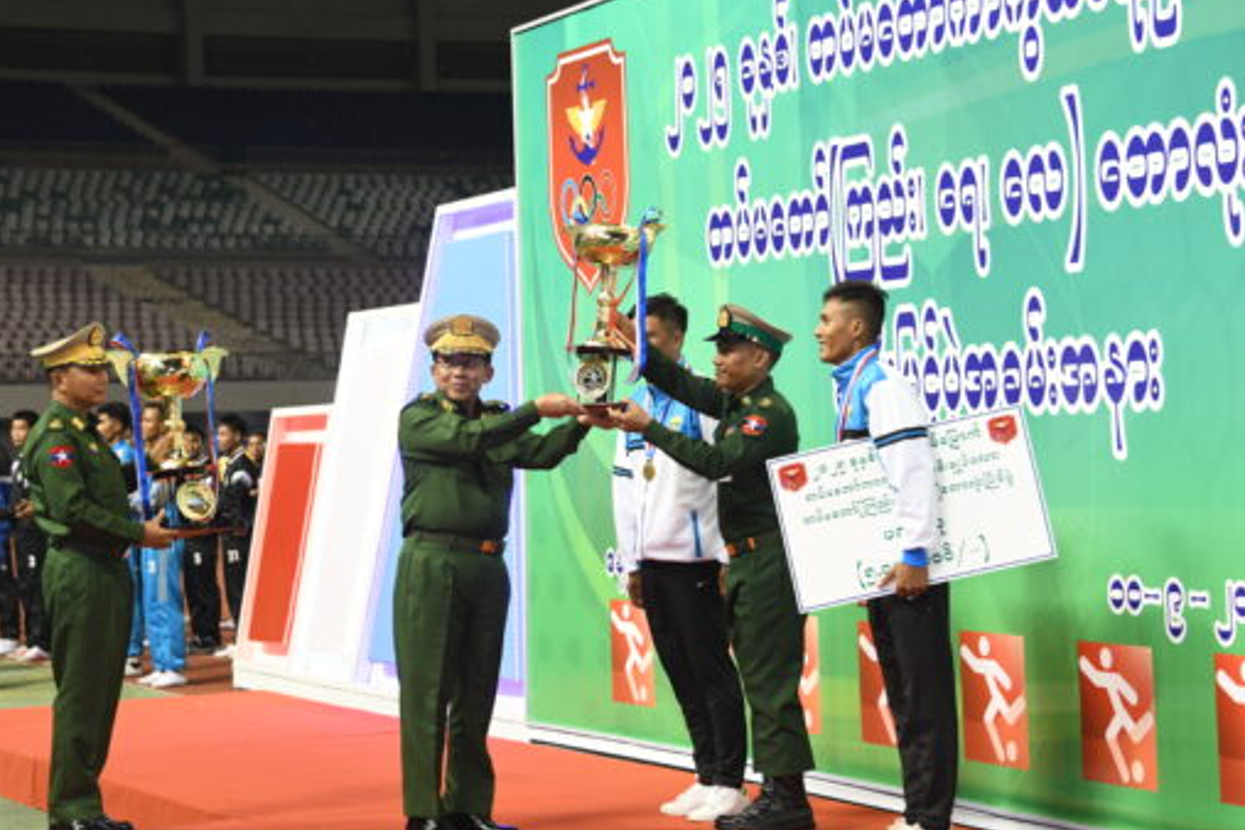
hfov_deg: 19.3
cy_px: 341
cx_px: 616
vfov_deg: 12.9
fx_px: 3666
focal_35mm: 106
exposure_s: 1/125
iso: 1250
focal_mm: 70
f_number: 6.3
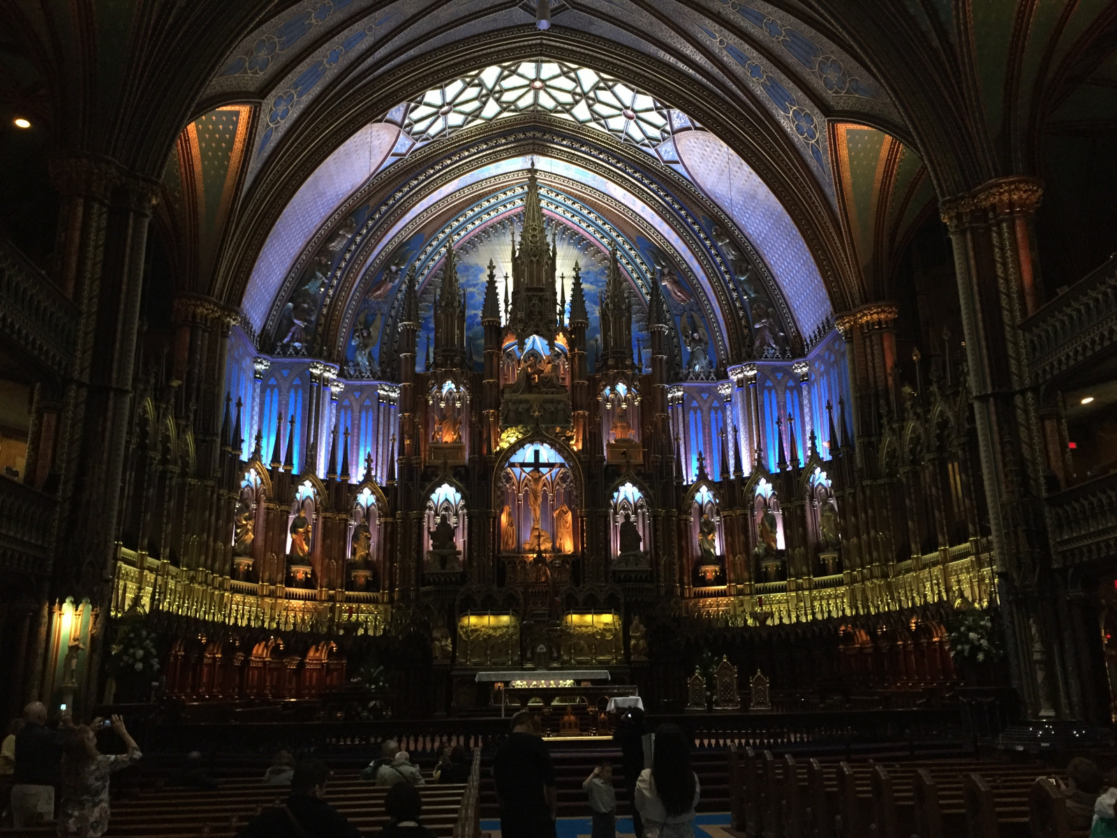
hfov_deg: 61.7
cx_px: 558
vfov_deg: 48.2
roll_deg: +0.1
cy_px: 419
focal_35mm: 29
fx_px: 936
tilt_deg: +16.0
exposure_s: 1/15
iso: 250
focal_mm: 4.15
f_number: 2.2
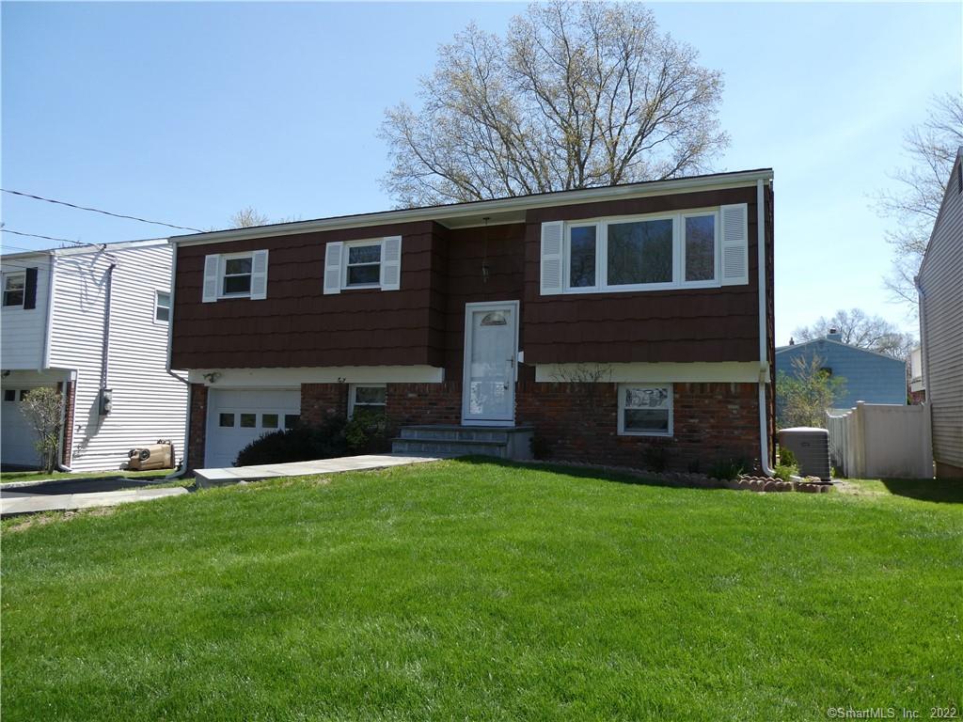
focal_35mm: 24
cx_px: 482
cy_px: 361
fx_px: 668
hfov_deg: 71.6
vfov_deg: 56.8
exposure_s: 1/500
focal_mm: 4.3
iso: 80
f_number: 3.3
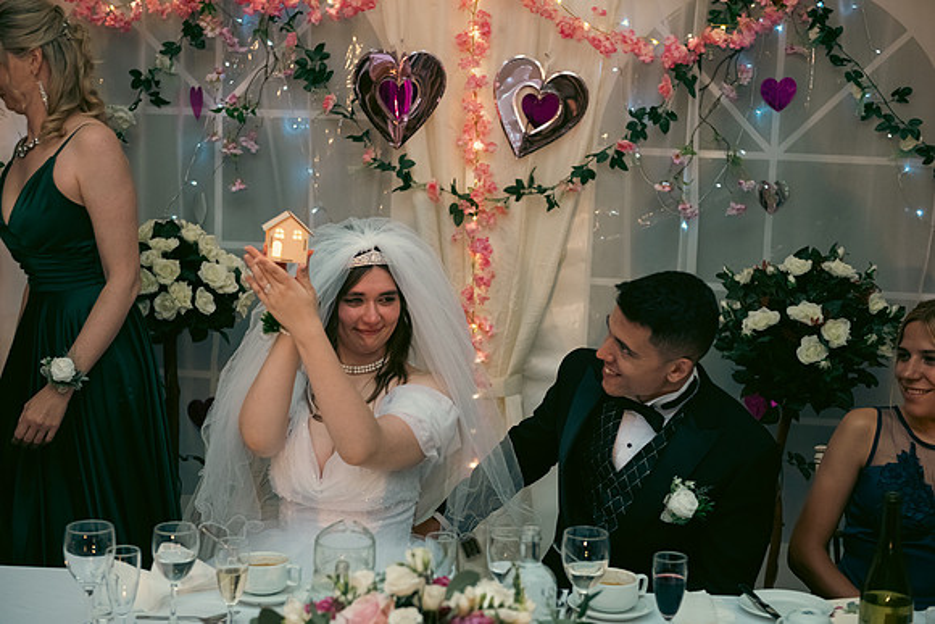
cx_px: 468
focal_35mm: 60
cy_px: 312
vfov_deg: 22.6
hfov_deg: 33.4
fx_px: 1559
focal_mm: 60
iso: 800
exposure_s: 1/160
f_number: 3.5
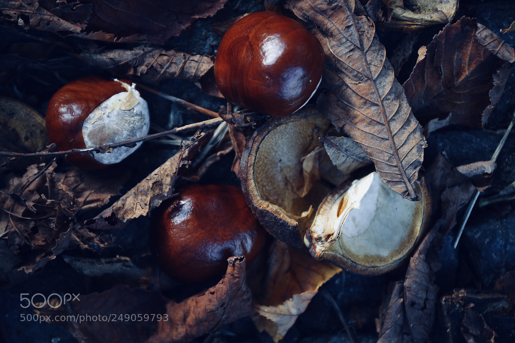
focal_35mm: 158
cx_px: 258
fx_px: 2253
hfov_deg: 13.0
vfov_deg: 8.7
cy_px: 172
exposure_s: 1/200
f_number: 4.8
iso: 400
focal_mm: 105
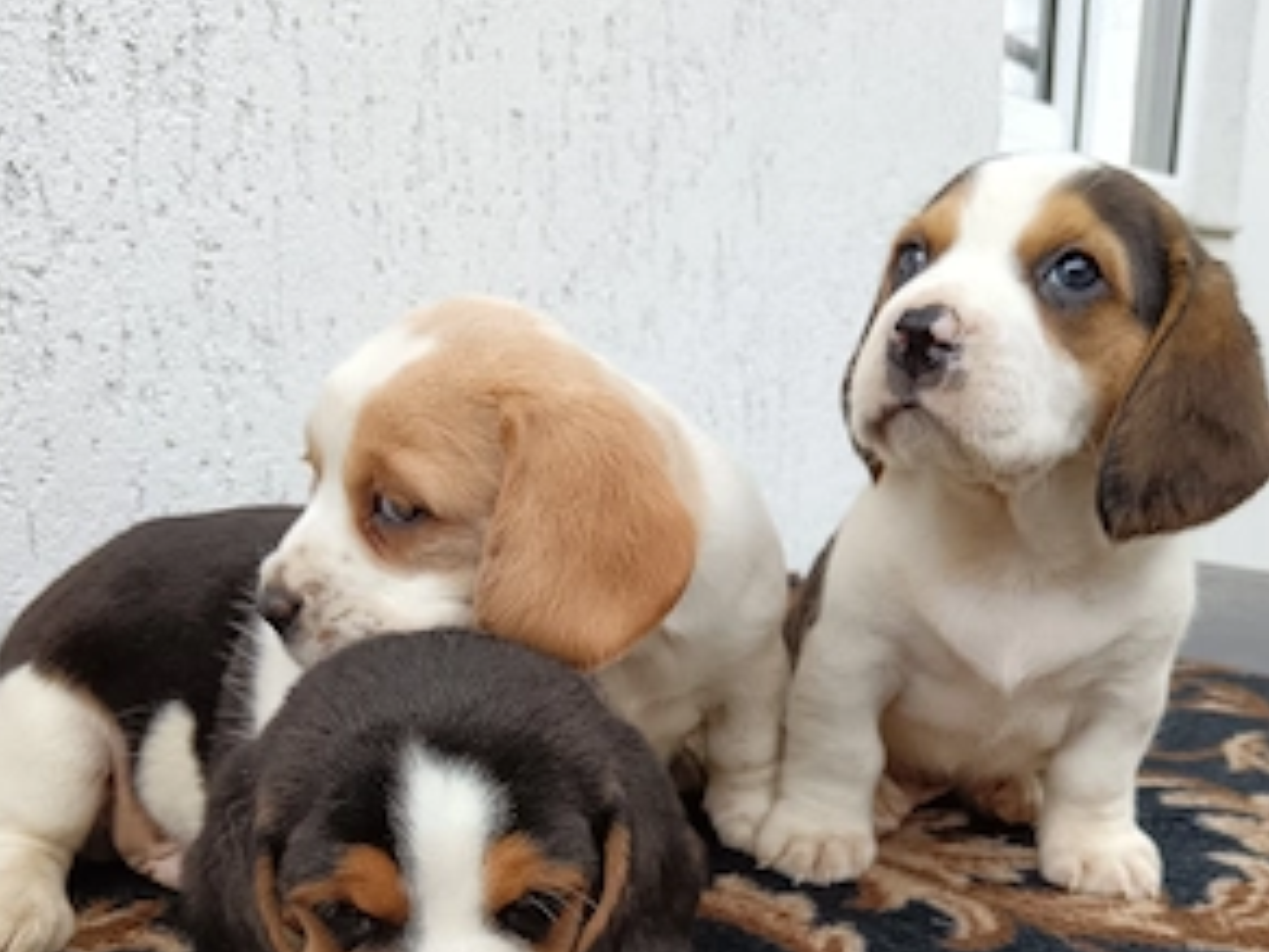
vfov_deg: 37.3
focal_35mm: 37
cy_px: 761
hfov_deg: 50.1
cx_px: 621
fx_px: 1356
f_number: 1.9
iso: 815
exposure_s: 1/900
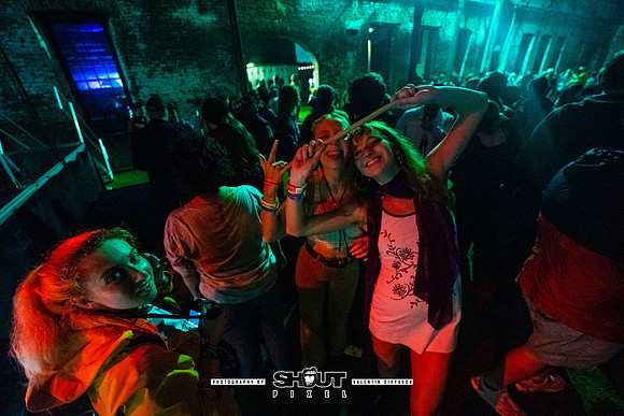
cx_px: 312
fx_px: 243
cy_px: 208
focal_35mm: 14
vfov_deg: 81.2
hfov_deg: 104.2
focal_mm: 14
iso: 3200
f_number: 2.8
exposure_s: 1/125
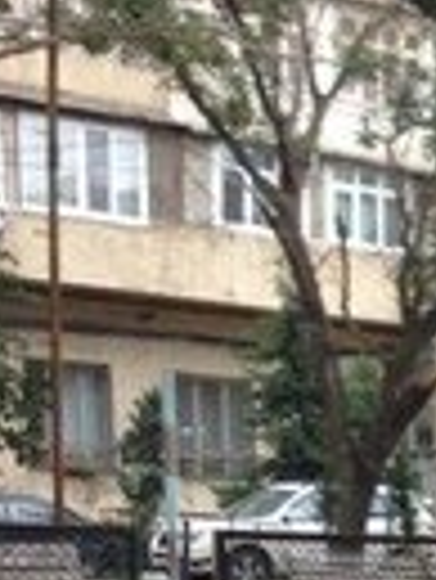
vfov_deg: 13.9
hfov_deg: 11.1
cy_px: 1016
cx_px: 728
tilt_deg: -12.4
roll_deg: -1.0
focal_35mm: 127
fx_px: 2129
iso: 80
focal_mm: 4.12
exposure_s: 1/120
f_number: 2.4
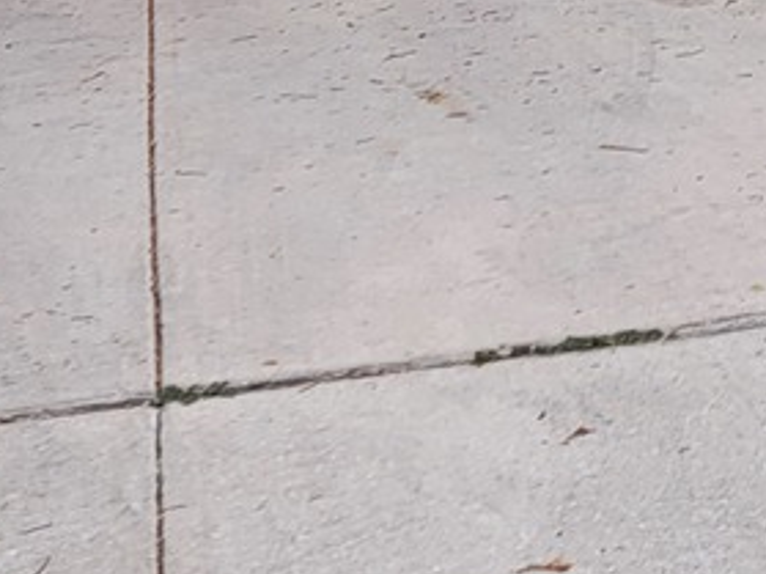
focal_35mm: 124
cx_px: 884
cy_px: -632
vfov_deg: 10.8
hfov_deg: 15.4
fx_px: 2743
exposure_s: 1/276
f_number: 1.8
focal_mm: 6.7
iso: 16
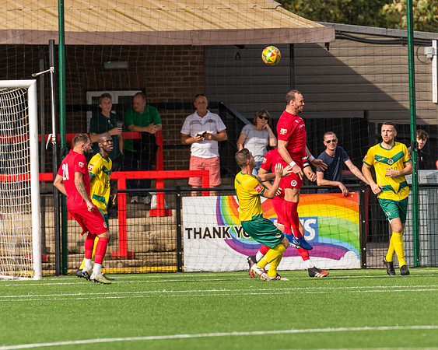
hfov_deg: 2.9
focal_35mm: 663
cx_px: 226
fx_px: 8595
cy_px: 141
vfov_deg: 2.3
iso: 400
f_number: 4
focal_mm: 300
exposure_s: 1/1600
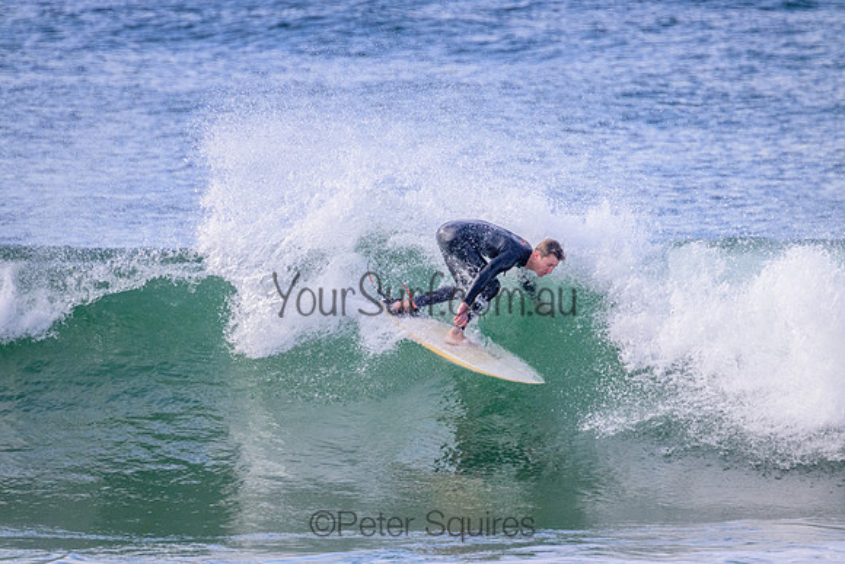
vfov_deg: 1.7
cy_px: 282
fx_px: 18781
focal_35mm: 800
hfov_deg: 2.6
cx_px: 422
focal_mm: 800
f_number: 11
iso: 2800
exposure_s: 1/2000
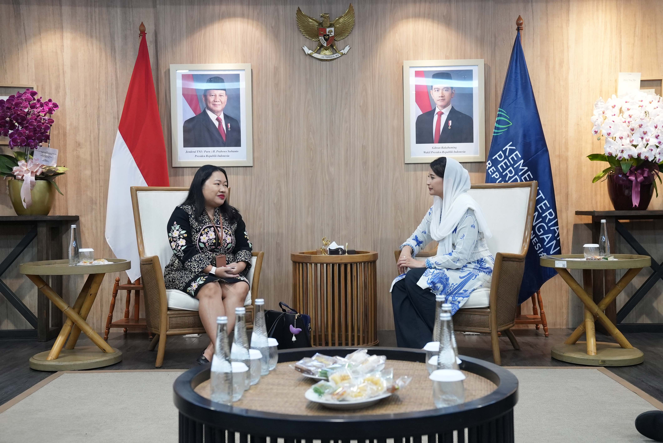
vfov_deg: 31.2
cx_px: 332
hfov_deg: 45.4
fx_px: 792
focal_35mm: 43
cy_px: 222
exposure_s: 1/100
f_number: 4
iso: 4000
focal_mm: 43
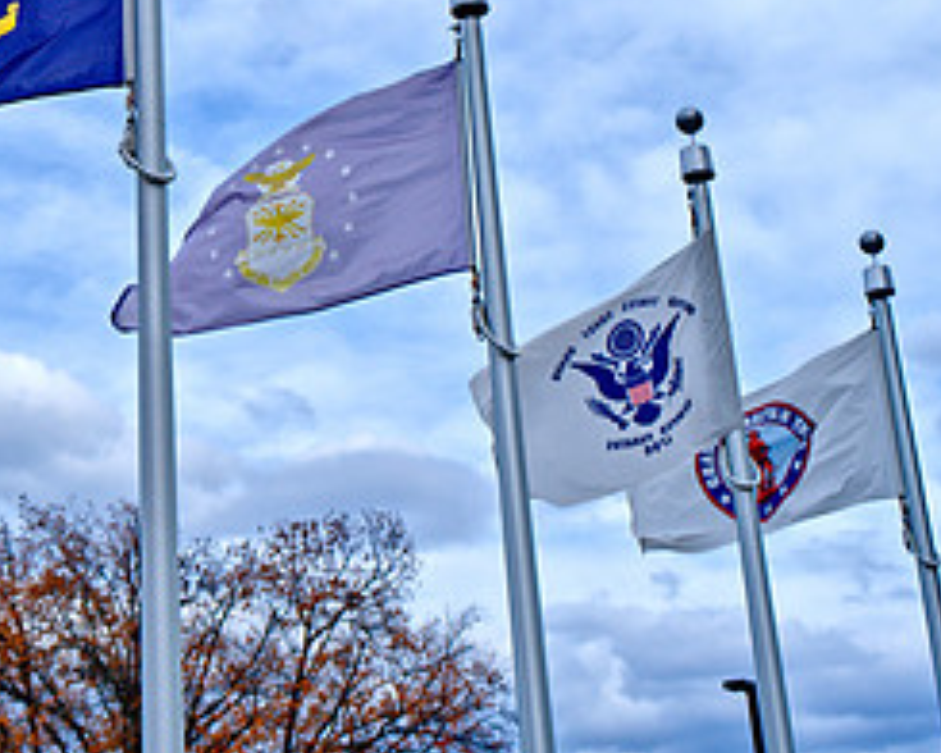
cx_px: 46
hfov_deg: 23.1
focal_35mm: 80
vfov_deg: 18.8
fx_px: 2228
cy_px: 36
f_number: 4.5
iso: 100
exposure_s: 1/1000
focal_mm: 36
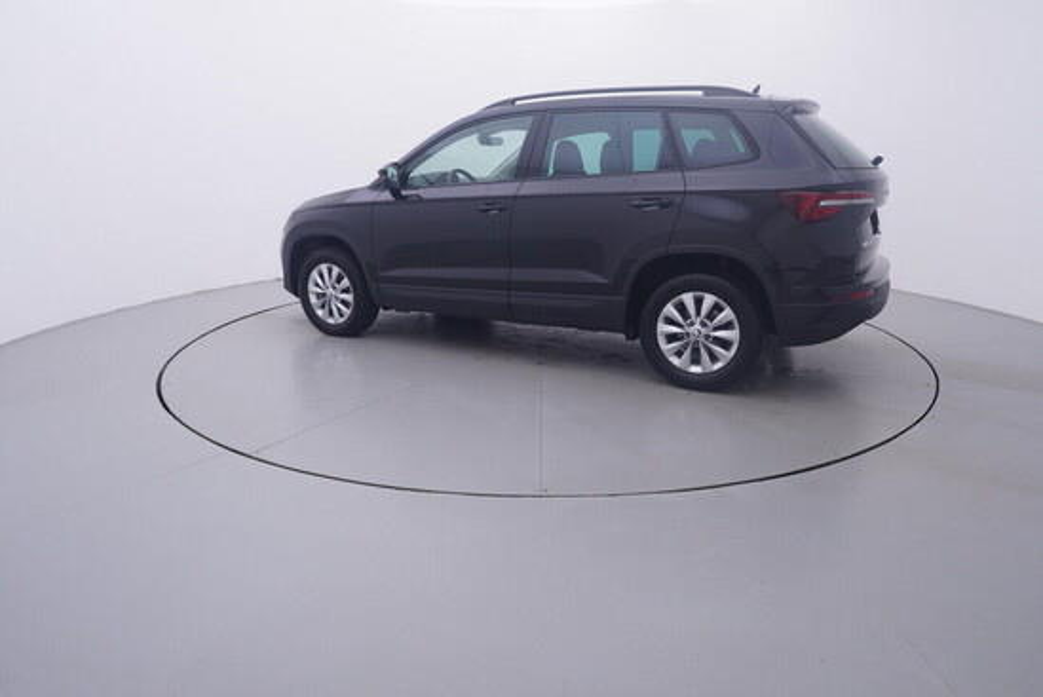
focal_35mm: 22
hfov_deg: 77.3
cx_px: 522
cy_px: 348
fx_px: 652
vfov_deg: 56.2
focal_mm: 15
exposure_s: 1/80
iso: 200
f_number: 5
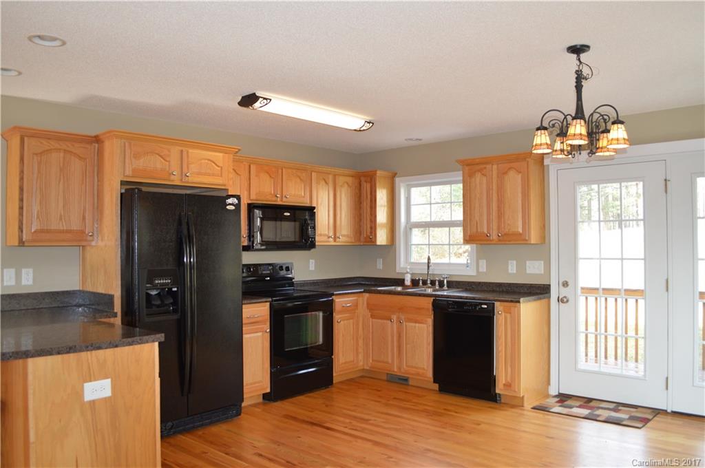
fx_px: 528
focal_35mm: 27
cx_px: 352
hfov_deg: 67.4
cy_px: 234
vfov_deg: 47.8
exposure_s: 1/100
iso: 400
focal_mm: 18
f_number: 4
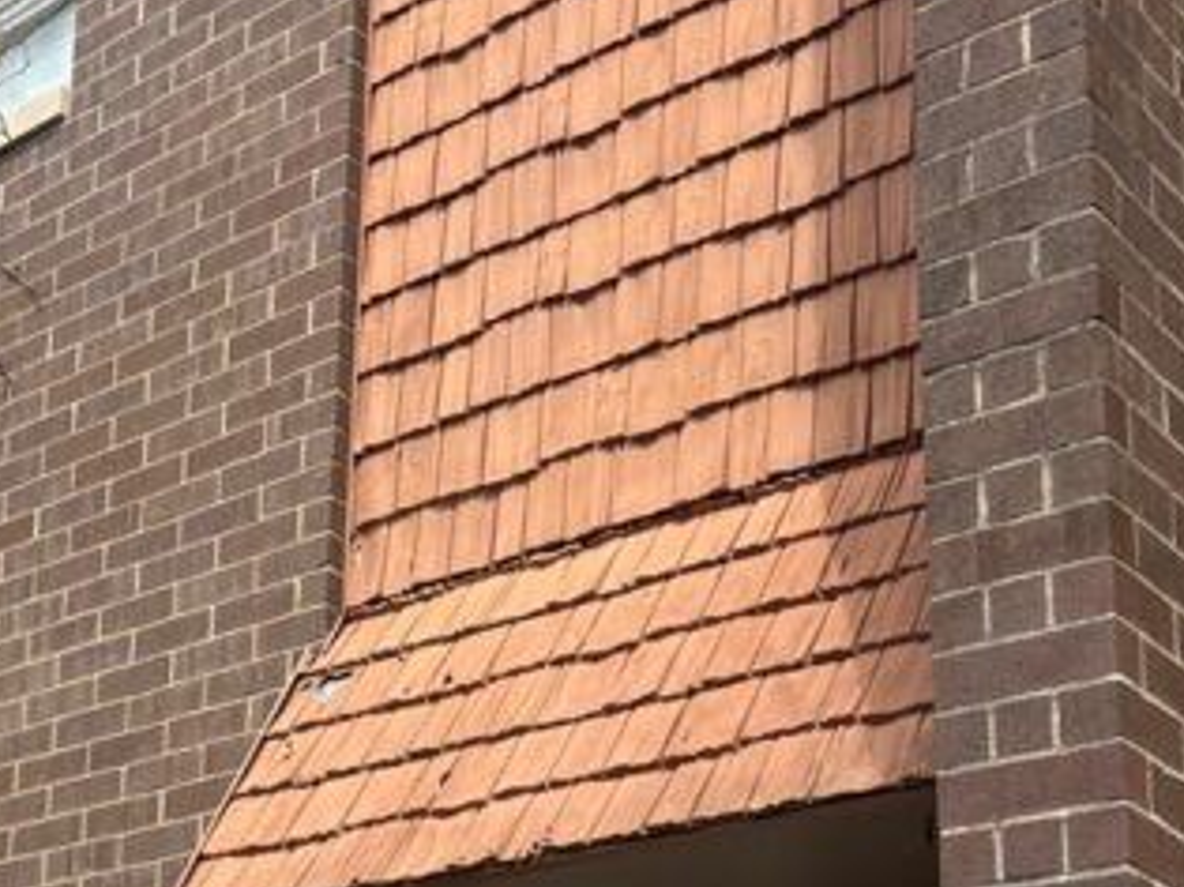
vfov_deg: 21.4
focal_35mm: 66
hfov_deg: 28.1
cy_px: 898
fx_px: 2257
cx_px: 90
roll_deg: -4.1
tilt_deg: +15.7
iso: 50
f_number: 1.6
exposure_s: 1/2012
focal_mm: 5.96
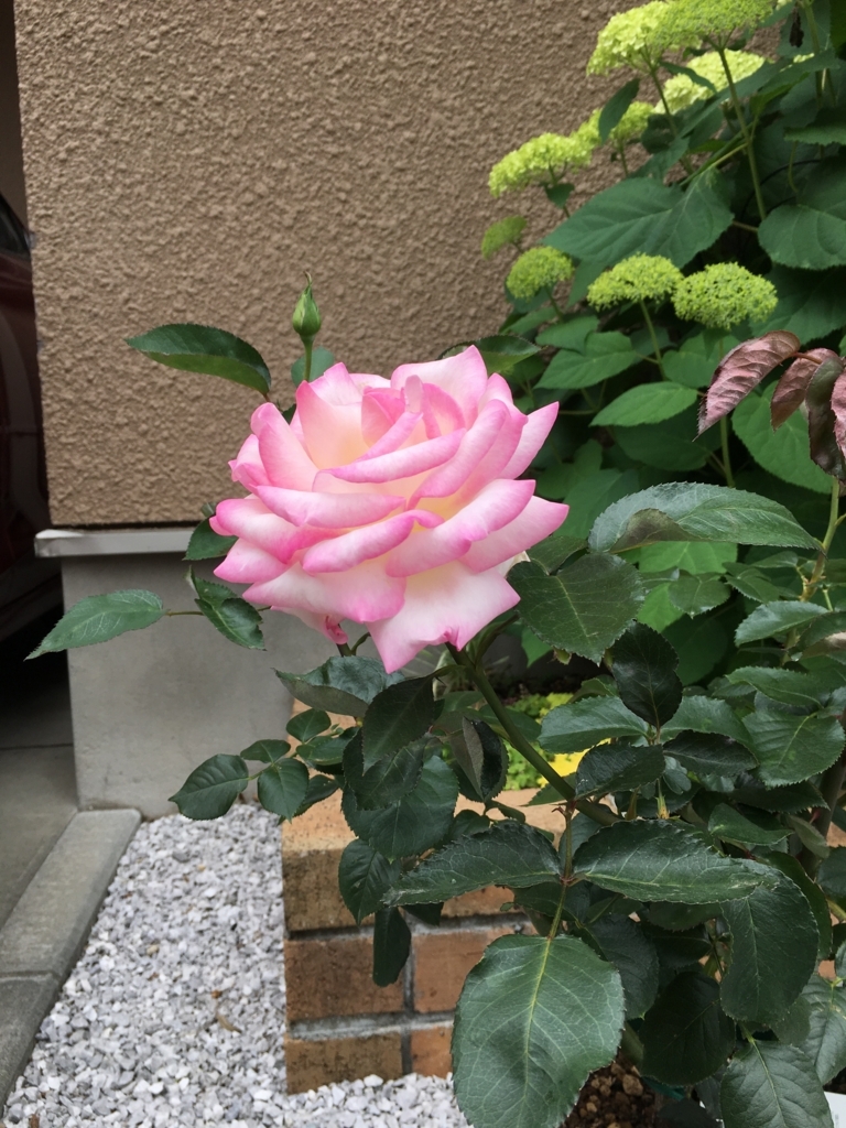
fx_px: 945
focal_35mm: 29
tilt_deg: -6.6
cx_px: 423
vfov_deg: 61.7
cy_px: 564
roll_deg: +1.2
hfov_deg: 48.2
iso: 25
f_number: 2.2
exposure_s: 1/549
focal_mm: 4.15
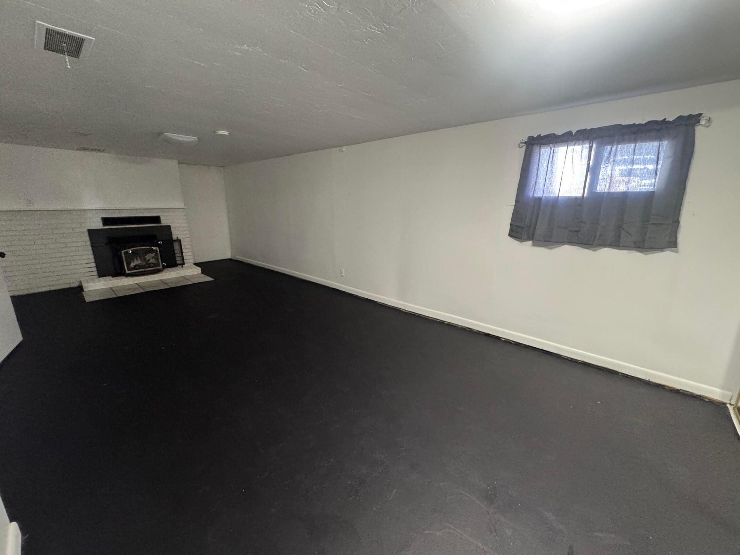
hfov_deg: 102.1
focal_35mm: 14
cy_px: 278
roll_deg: -0.5
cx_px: 370
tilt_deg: -13.5
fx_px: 299
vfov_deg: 85.7
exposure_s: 1/60
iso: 640
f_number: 2.2
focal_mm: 2.22
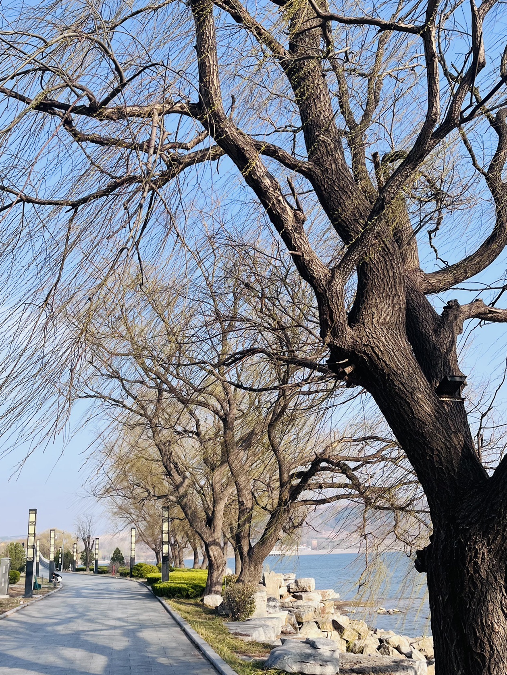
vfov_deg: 58.2
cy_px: 381
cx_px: 216
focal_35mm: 31
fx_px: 605
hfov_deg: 45.3
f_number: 1.6
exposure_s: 1/1802
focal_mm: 5.1
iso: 50
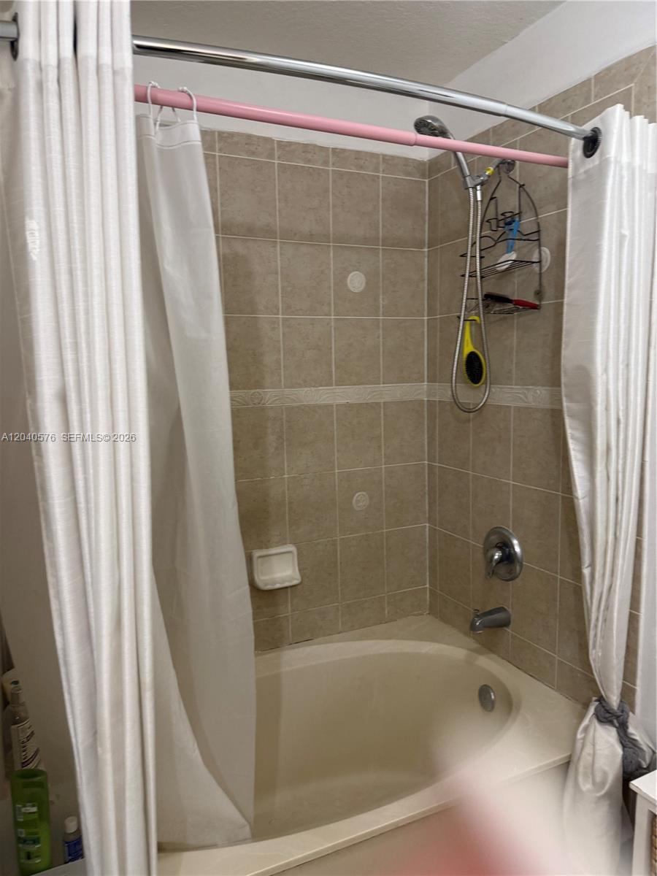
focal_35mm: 24
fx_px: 607
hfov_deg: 56.8
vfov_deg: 71.6
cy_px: 438
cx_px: 328
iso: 200
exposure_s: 1/60
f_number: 1.78
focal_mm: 6.76
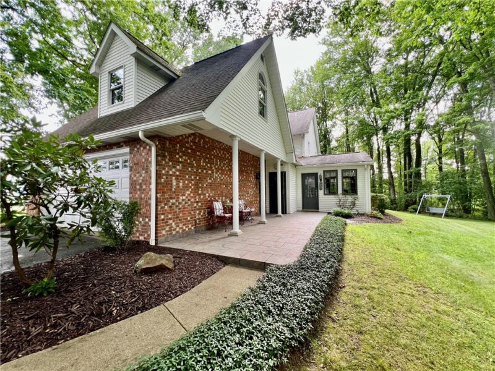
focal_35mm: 13
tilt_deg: +2.6
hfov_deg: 106.2
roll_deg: +0.4
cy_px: 186
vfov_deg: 89.9
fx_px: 186
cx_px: 248
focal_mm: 1.57
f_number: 1.8
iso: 80
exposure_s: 1/99
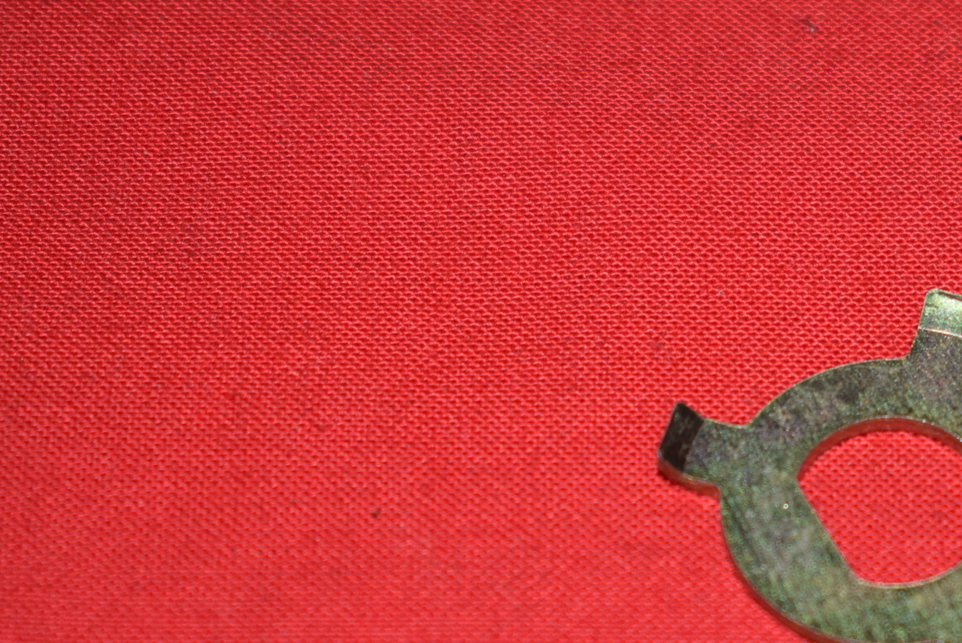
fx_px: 4305
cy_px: 521
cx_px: 933
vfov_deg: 8.5
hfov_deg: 12.6
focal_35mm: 161
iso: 400
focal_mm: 55
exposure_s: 1/200
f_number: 5.6
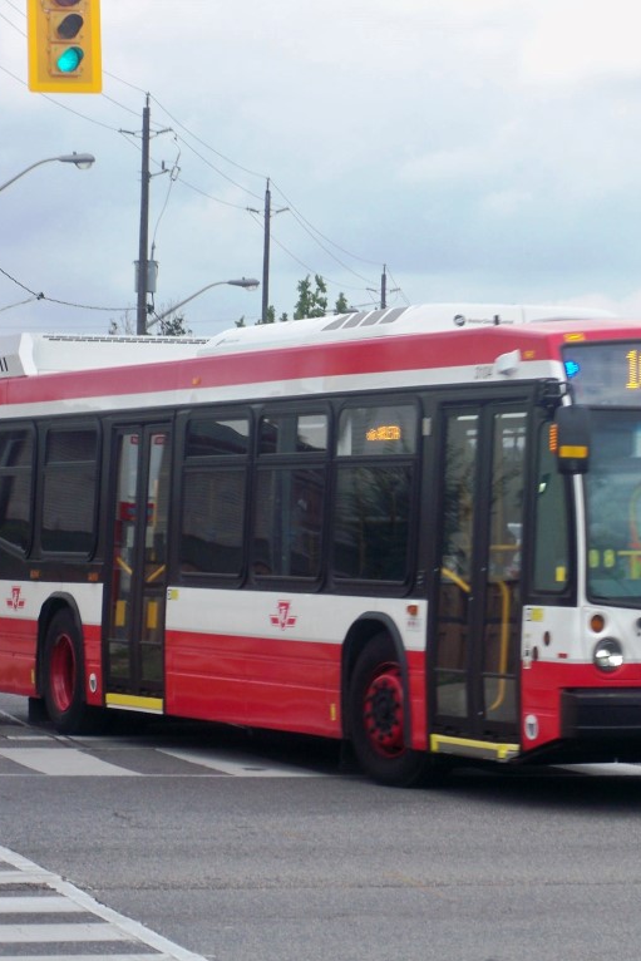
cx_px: 523
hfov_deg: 9.4
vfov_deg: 14.1
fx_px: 3897
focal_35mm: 146
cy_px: 480
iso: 80
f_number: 5.7
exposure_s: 1/100
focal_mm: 18.8
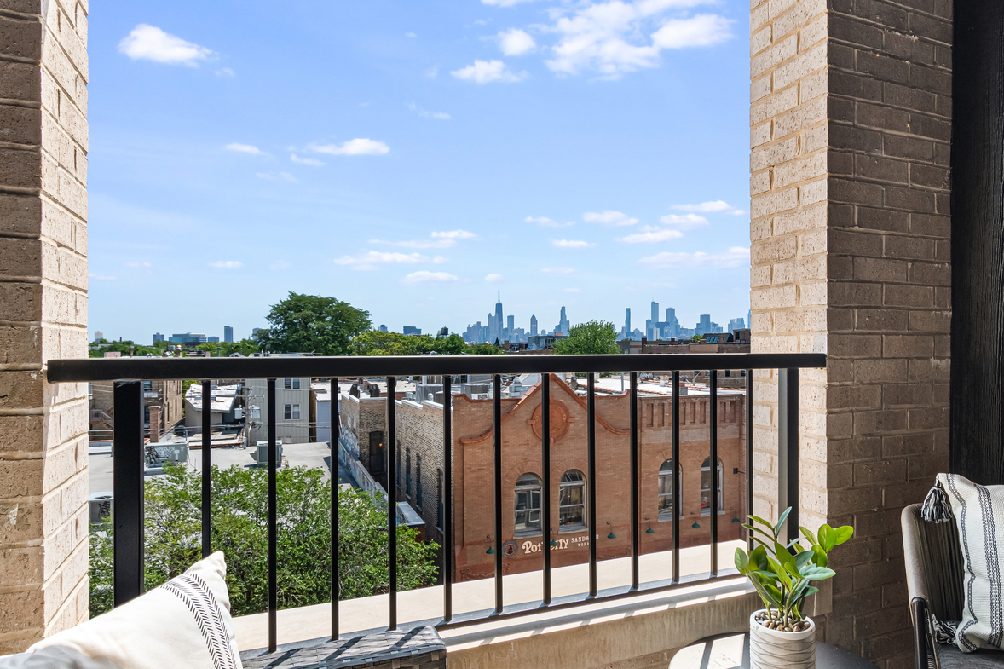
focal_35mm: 22
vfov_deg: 57.2
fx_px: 613
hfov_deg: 78.2
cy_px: 332
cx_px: 566
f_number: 9
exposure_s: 1/1250
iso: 320
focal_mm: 11
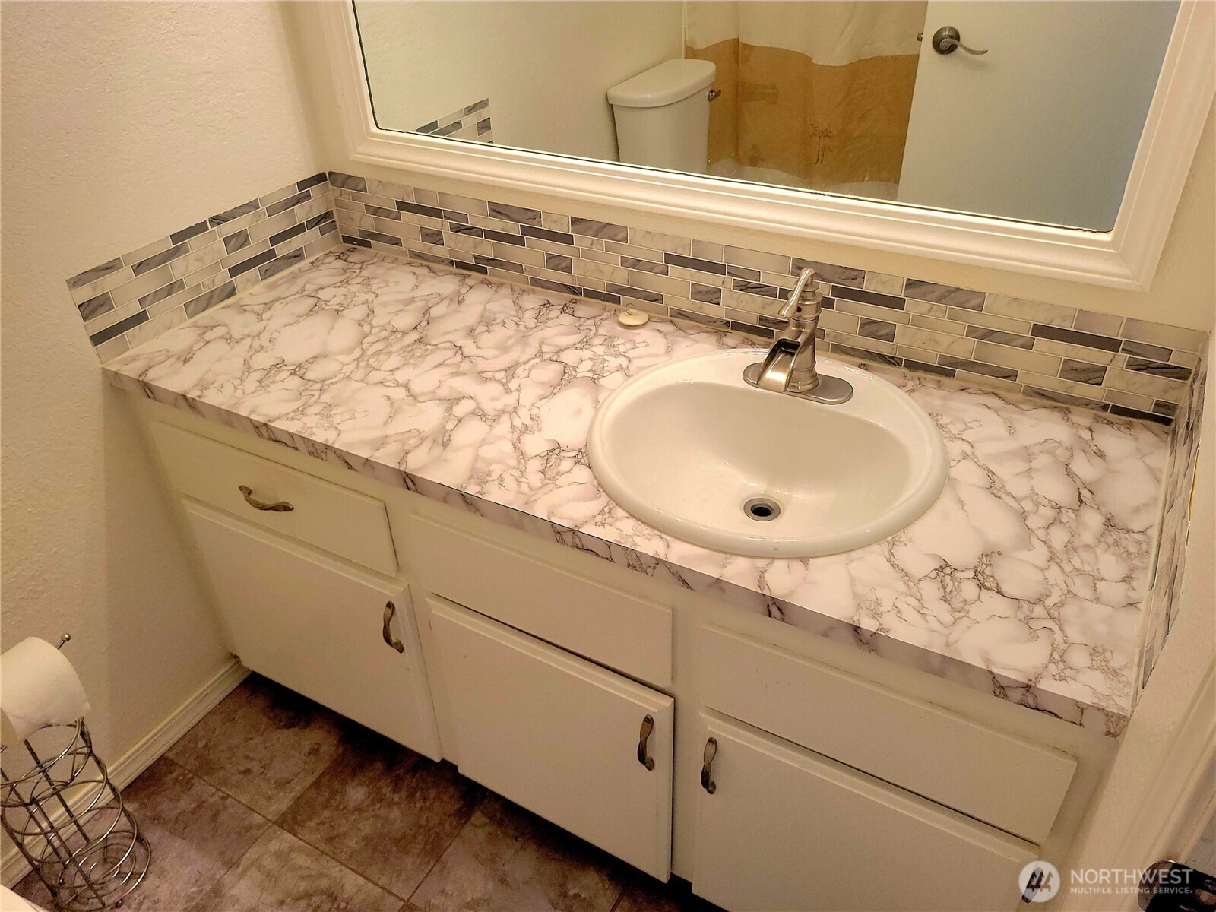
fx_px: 913
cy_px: 456
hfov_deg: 67.3
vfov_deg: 53.1
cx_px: 608
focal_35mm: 26
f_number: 1.8
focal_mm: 5.4
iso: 160
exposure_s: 1/120
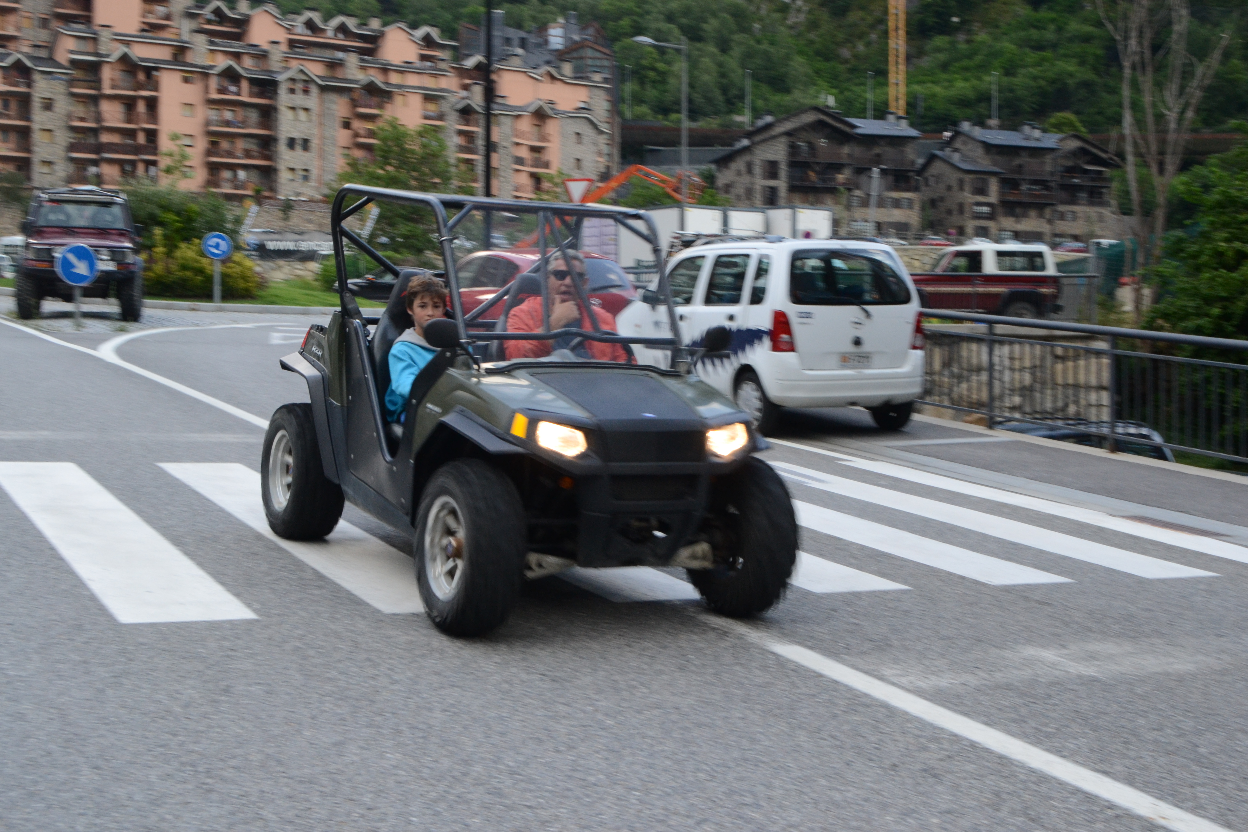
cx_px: 624
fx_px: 1560
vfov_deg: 29.9
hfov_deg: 43.6
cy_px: 416
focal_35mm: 45
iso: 800
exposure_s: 1/80
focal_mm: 30
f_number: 14
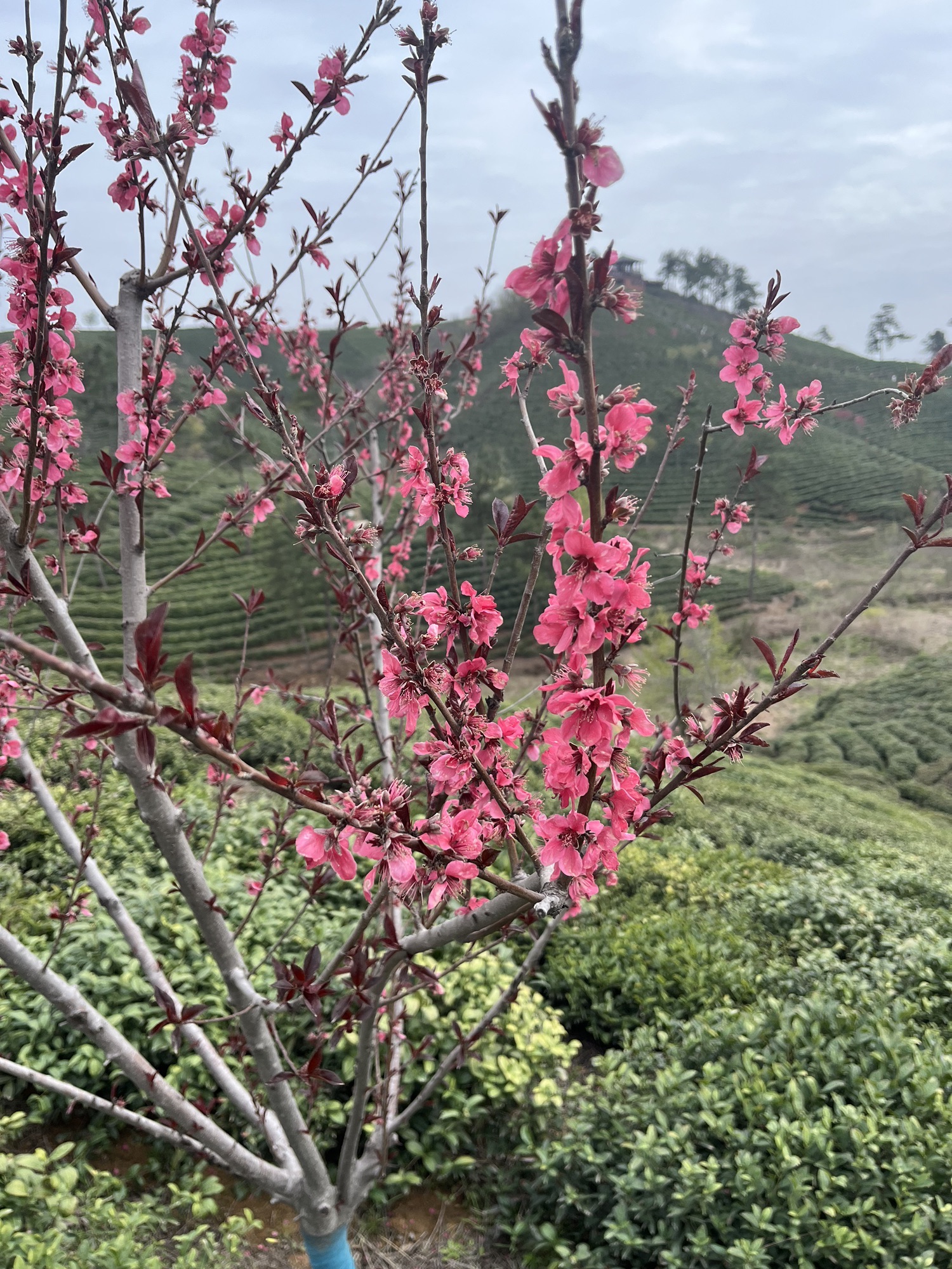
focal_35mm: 26
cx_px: 476
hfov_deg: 53.1
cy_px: 634
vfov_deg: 67.3
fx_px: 953
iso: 50
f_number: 1.6
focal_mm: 5.1
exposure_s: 1/1695
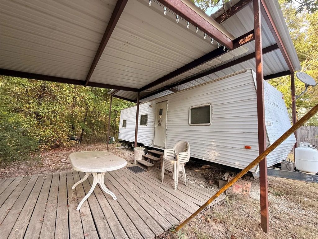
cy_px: 120
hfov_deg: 102.1
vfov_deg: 85.7
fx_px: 129
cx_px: 159
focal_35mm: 14
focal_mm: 2.22
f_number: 2.2
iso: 125
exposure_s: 1/99
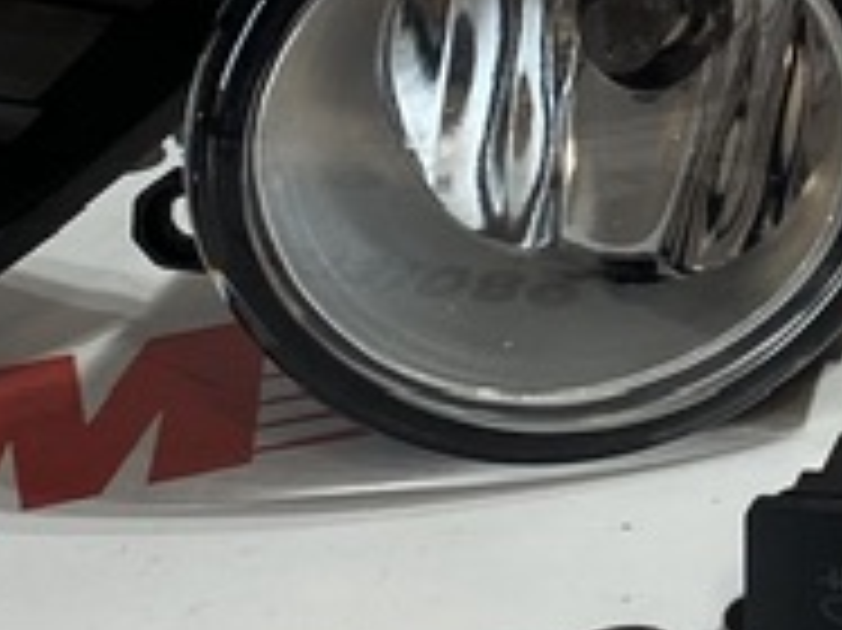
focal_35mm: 178
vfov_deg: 8.2
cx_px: 1414
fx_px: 4327
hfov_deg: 10.6
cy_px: -176
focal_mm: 4.25
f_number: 1.8
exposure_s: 1/122
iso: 50
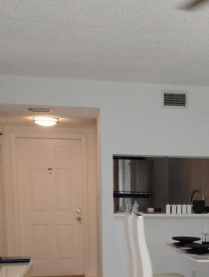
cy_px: 277
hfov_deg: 21.4
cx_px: 196
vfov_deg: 27.3
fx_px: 538
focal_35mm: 67
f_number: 1.8
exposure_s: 1/120
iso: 813
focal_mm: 4.26
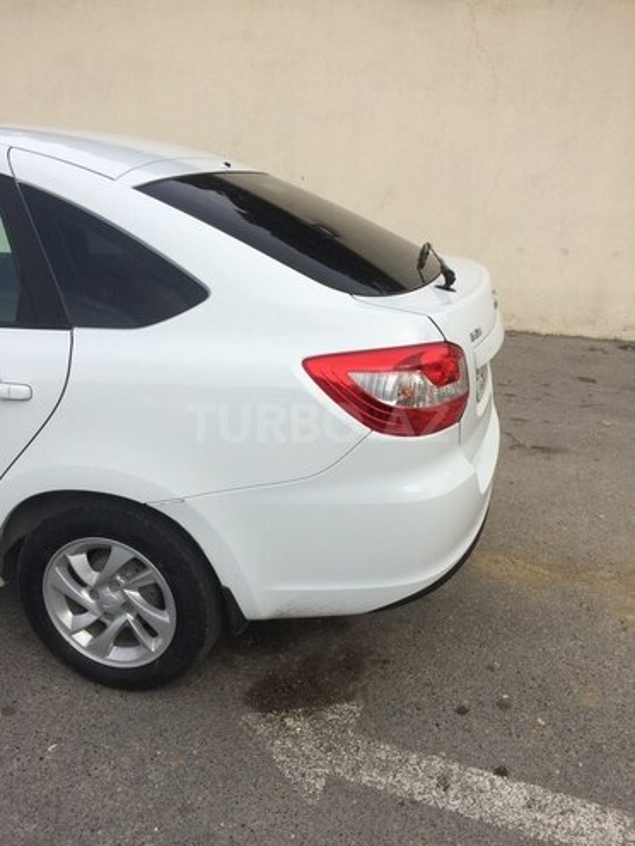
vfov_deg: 61.7
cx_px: 318
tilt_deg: -23.4
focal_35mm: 29
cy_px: 423
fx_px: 709
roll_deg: -3.1
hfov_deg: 48.2
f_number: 2.2
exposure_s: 1/2283
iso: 32
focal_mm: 4.15
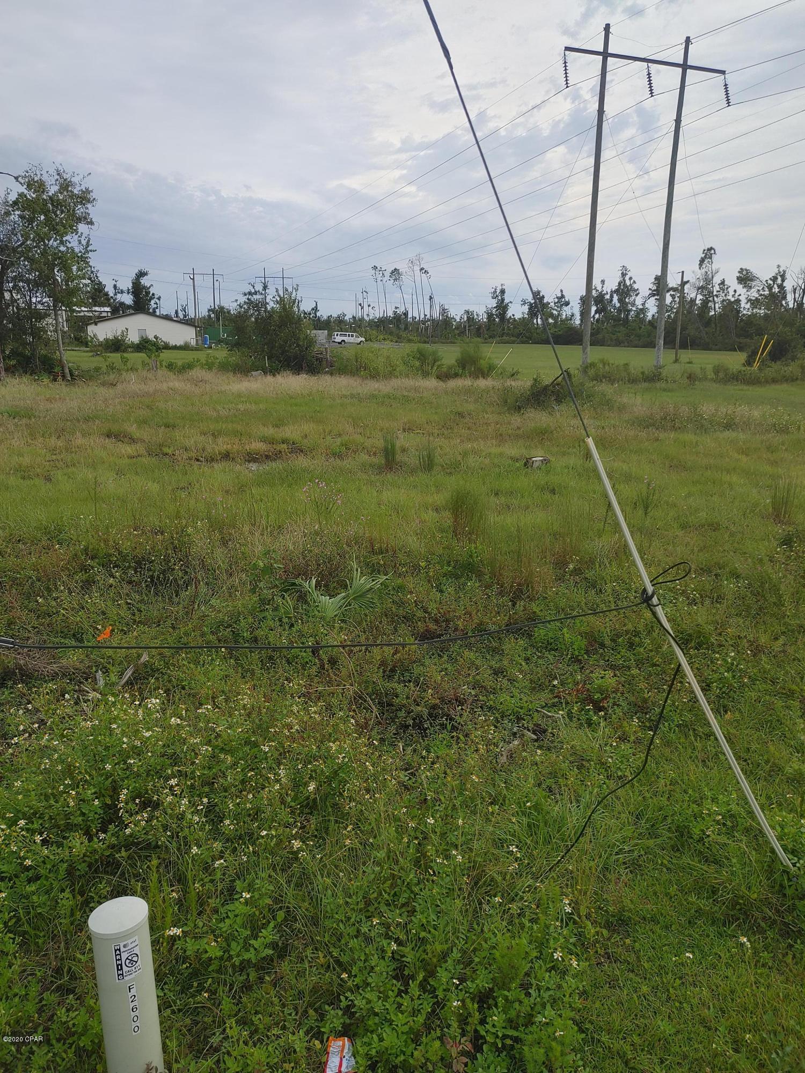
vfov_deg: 67.3
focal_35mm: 26
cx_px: 402
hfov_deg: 53.1
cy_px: 536
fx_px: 806
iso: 50
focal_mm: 5.58
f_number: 1.8
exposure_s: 1/581
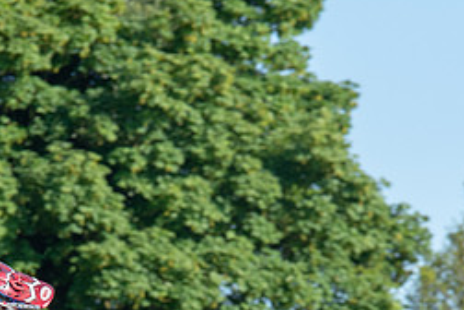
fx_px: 8029
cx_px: 179
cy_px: 383
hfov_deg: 3.3
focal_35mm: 623
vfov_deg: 2.2
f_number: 6.3
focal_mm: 200
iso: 200
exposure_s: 1/400
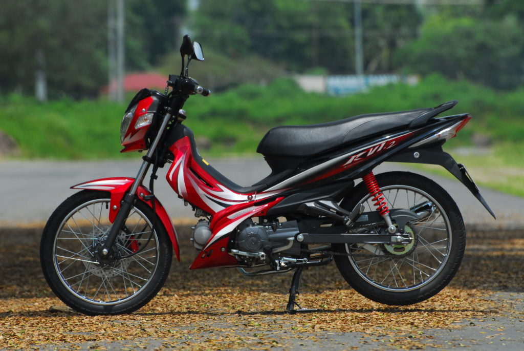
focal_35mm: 315
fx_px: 4589
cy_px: 176
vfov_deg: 4.4
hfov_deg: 6.5
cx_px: 262
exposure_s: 1/1500
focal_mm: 210
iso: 400
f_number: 6.3
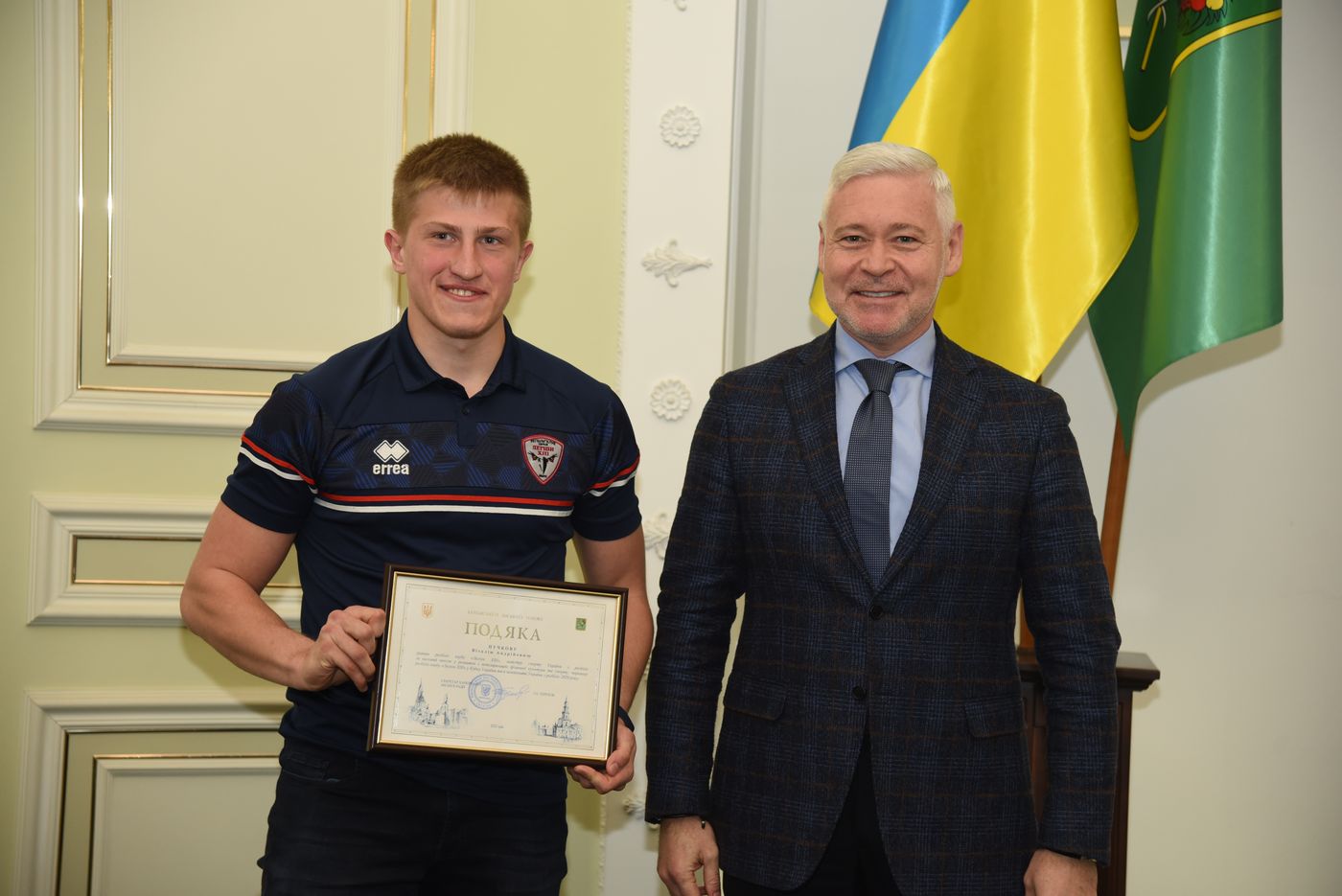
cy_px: 448
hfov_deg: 26.0
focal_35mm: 78
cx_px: 671
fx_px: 2909
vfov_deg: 17.5
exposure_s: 1/200
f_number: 4
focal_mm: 78
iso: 1000
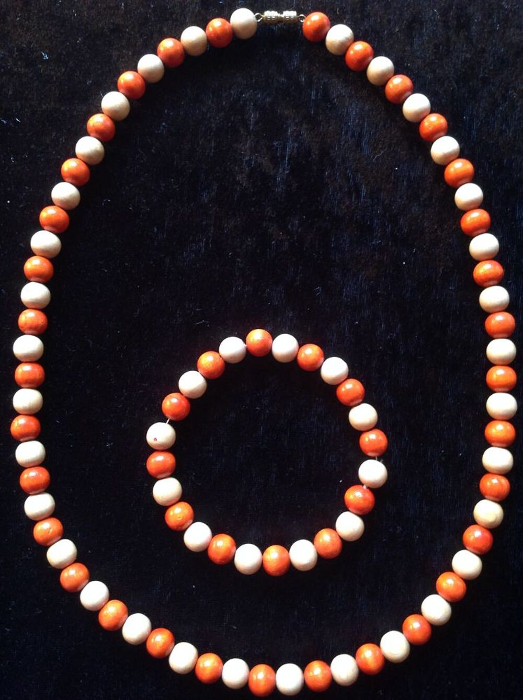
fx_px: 707
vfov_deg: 52.7
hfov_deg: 40.6
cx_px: 262
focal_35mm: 35
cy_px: 350
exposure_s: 1/15
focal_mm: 4.28
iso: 200
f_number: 2.4
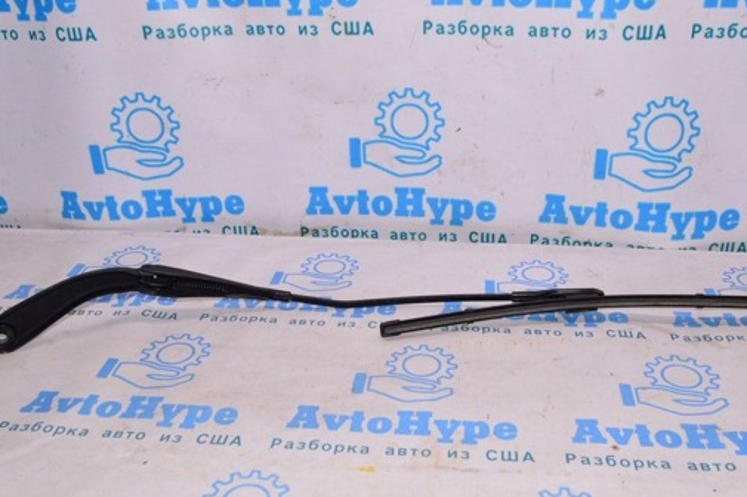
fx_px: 788
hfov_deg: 50.7
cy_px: 268
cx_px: 393
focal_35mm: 38
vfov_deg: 35.0
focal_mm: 20
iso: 1600
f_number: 8
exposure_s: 1/200
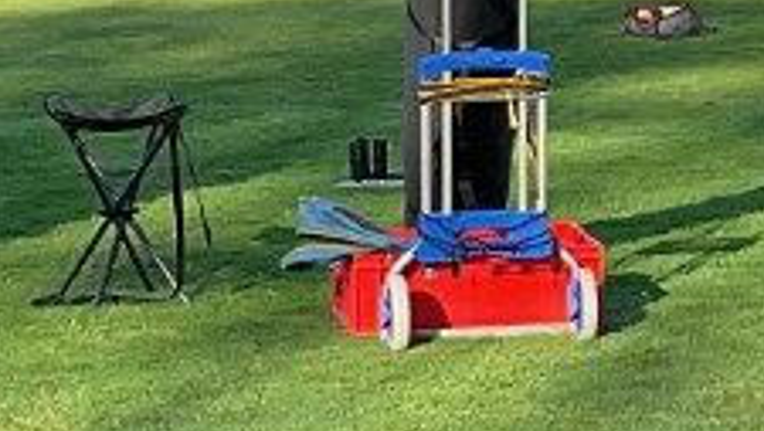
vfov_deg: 6.0
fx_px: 4096
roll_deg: -0.8
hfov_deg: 10.5
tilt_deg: -8.9
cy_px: 302
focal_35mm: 202
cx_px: 890
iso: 16
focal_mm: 3
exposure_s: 1/855
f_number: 1.8
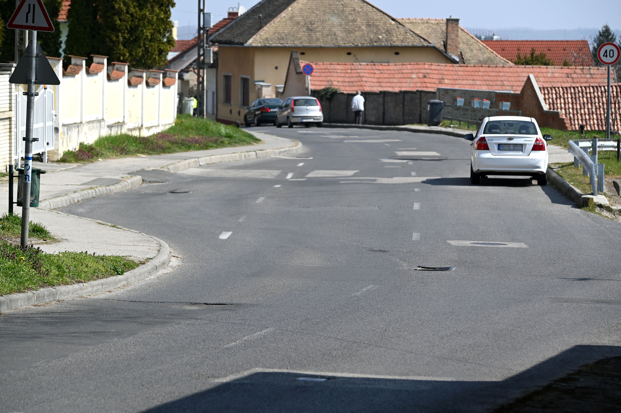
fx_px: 2672
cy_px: 206
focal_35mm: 155
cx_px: 310
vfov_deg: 8.8
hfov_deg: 13.3
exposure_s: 1/3200
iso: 640
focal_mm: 155
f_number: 6.3
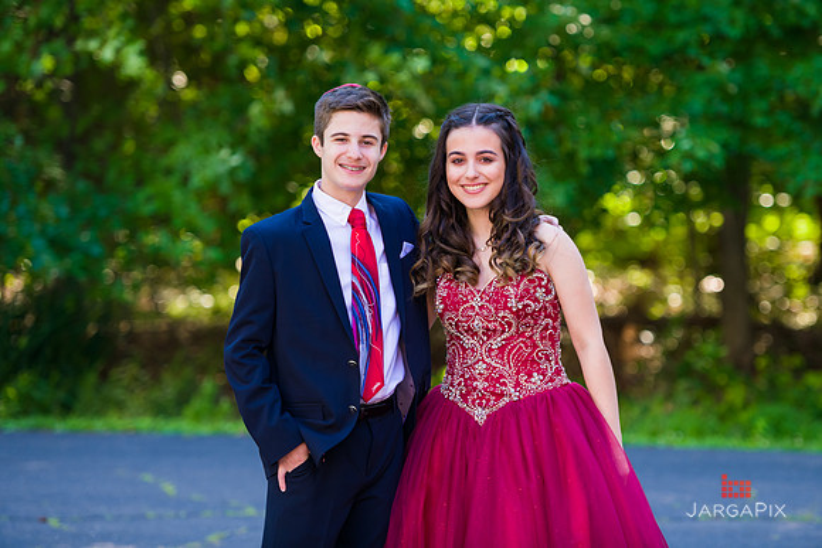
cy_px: 226
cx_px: 483
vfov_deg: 8.7
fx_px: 3625
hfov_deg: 12.9
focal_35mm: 159
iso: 200
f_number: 3.2
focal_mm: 135
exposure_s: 1/200
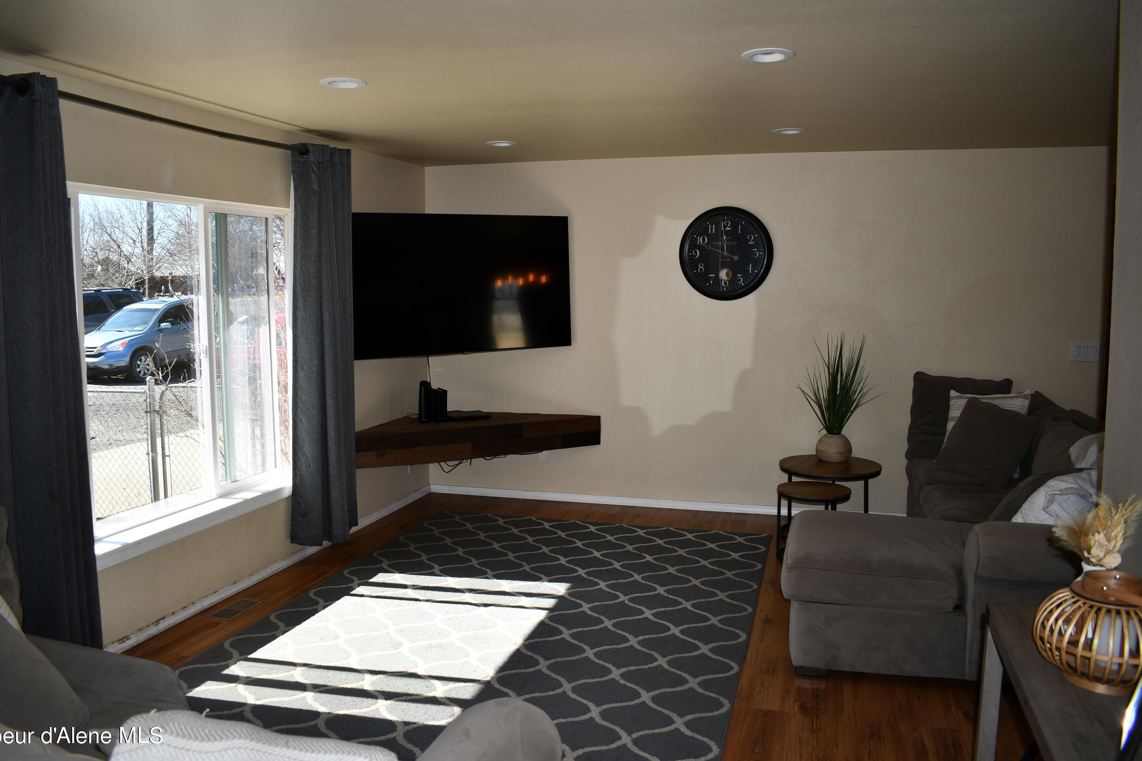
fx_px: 888
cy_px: 377
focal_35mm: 28
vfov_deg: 46.4
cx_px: 564
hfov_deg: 65.5
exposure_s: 1/250
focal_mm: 18
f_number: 3.5
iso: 110
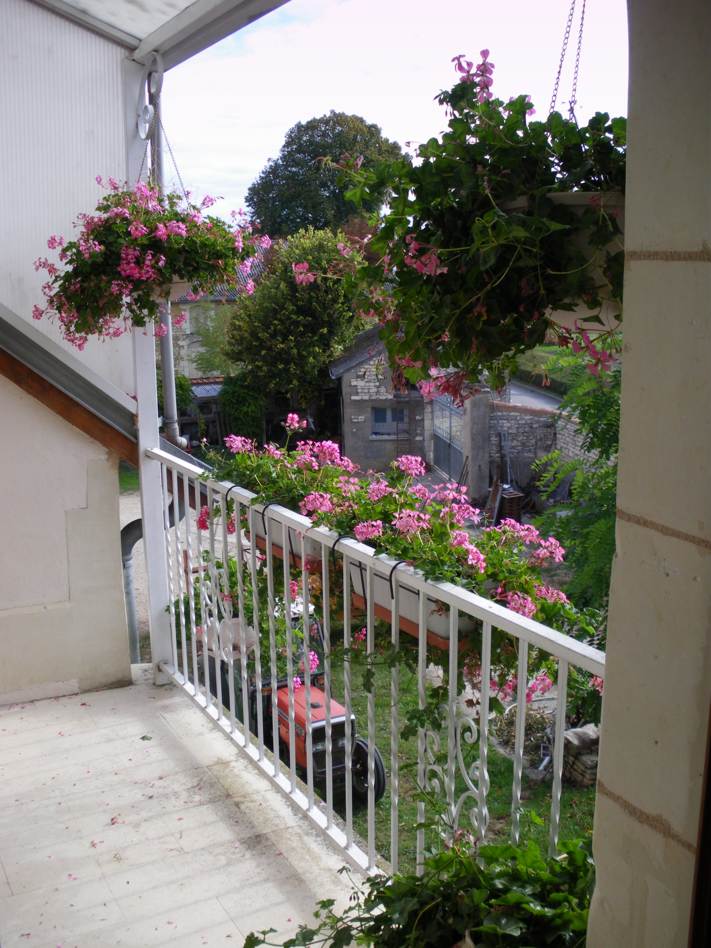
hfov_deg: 39.7
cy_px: 474
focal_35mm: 36
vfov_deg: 51.4
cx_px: 356
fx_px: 986
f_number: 3.5
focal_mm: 6.3
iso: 64
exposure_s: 1/320
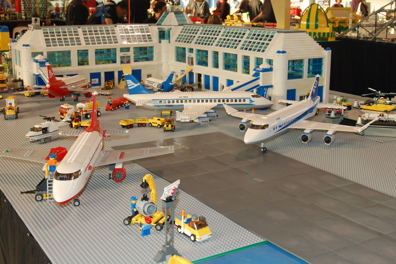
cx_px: 200
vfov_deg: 27.5
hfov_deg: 40.3
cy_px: 130
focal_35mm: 49
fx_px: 539
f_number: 11
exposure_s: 1/5
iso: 400
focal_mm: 32
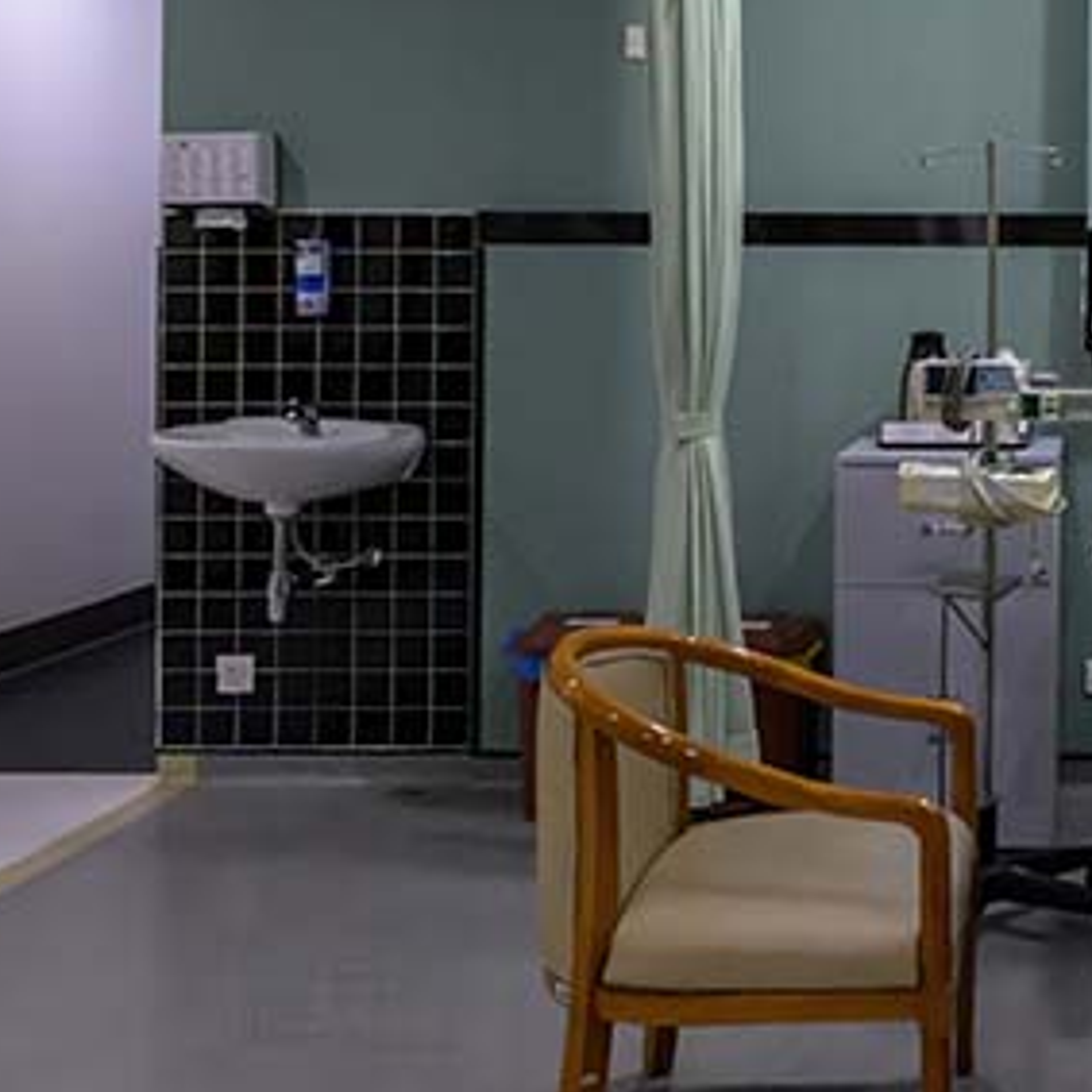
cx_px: 1050
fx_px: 1749
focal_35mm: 49
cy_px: 328
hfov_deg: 32.4
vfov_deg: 34.2
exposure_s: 1/200
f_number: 8
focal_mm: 17
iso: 2500
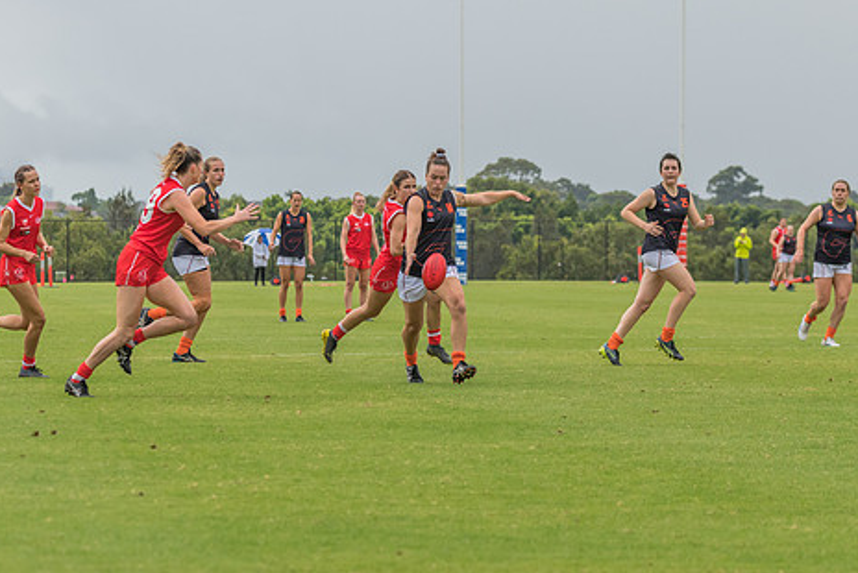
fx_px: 5437
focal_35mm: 228
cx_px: 434
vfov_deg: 6.0
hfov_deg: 9.0
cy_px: 262
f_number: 9
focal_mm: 150
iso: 800
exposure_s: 1/1250
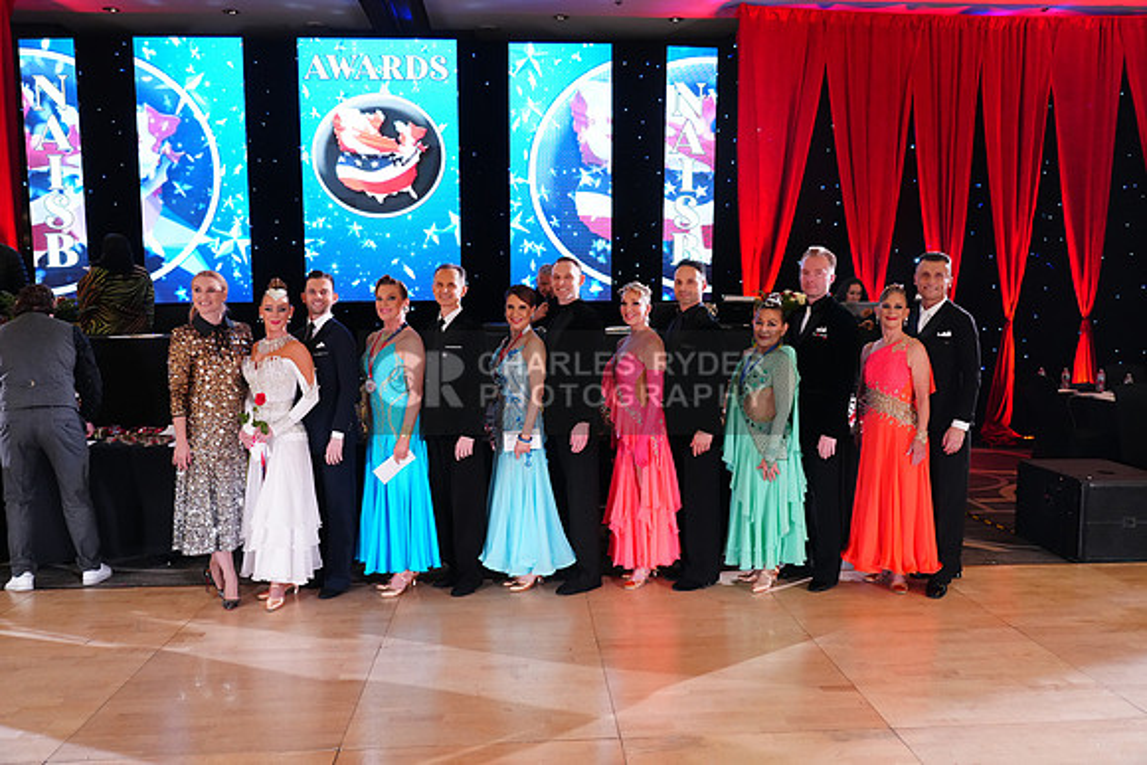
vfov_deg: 46.4
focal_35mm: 28
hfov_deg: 65.5
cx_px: 574
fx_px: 892
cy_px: 382
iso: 4000
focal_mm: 28
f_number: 4
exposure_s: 1/200
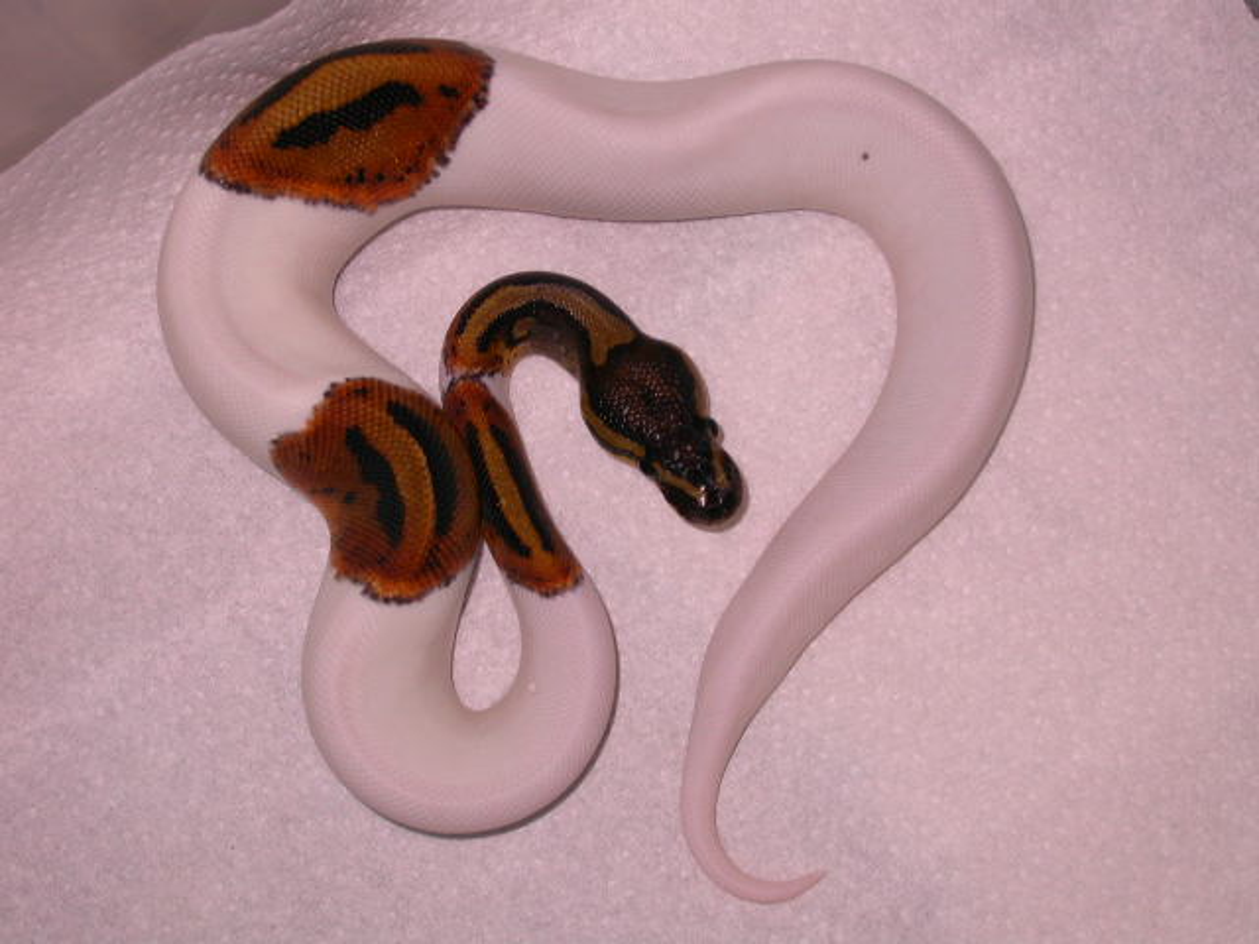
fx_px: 2801
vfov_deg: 19.1
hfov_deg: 25.3
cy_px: 472
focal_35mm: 77
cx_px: 630
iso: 100
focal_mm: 16
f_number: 3.4
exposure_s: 1/60.3
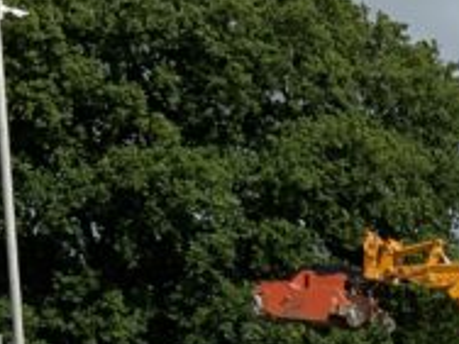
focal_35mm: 158
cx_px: 925
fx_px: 2095
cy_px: 805
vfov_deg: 8.6
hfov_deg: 11.3
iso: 20
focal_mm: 3
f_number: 1.8
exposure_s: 1/2959
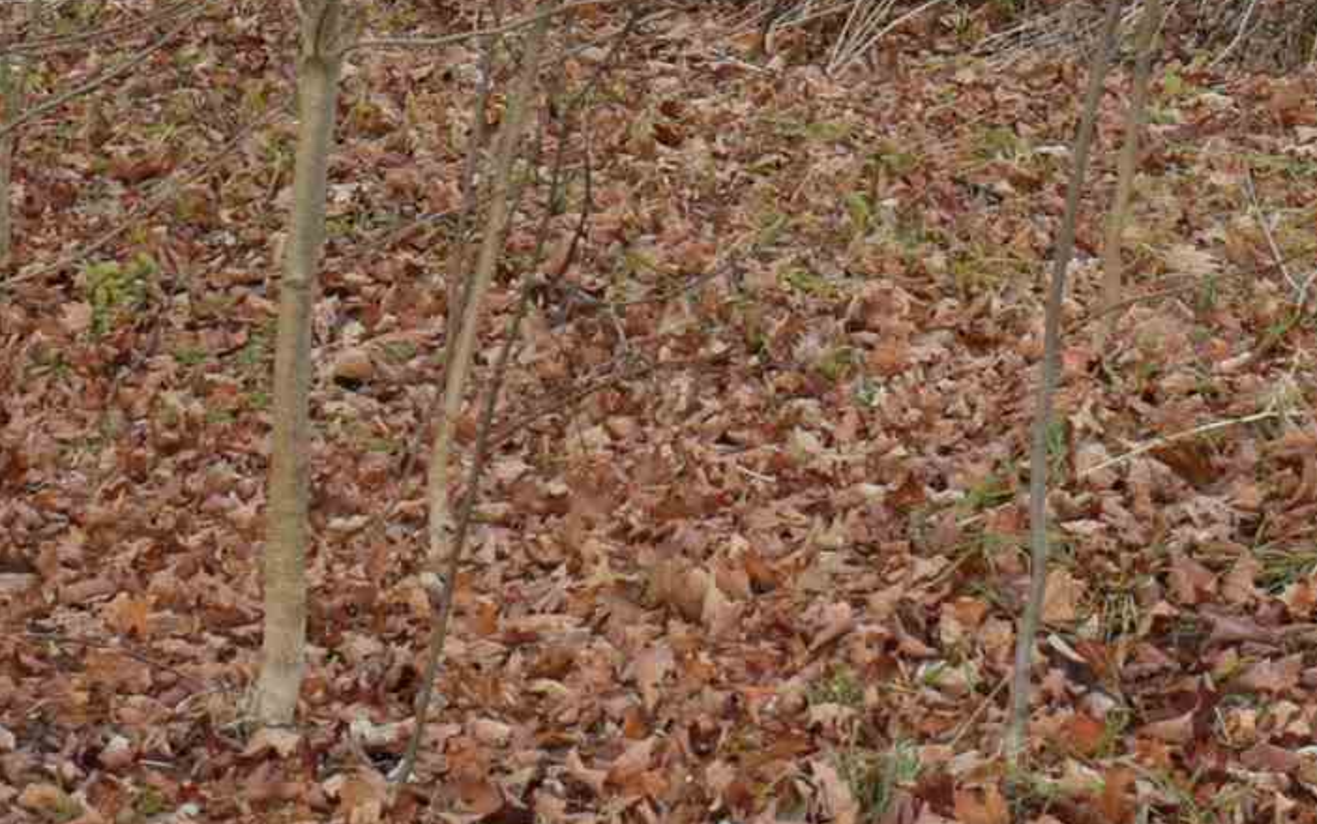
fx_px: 5035
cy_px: -985
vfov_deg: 8.7
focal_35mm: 140
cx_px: 596
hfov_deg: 14.9
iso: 160
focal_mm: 21
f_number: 5.6
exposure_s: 1/125
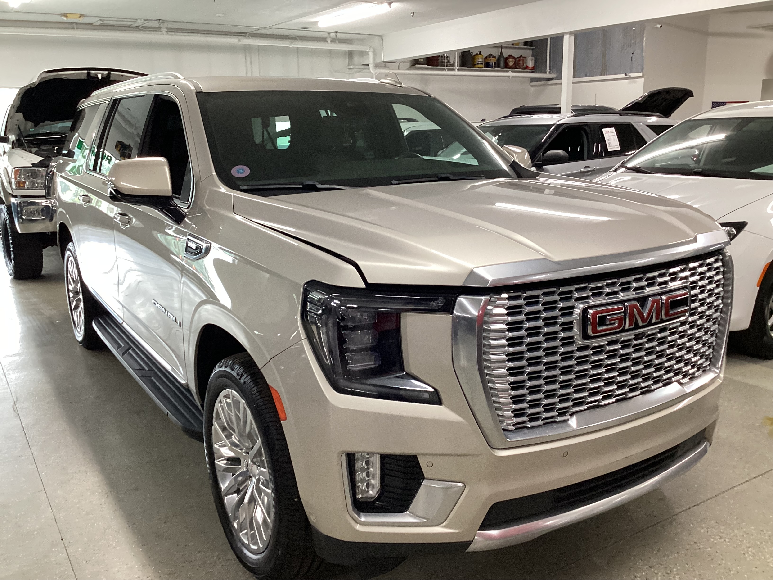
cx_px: 386
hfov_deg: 58.4
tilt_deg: -14.6
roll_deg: +0.9
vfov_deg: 45.4
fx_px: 692
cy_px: 290
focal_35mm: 31
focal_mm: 3.3
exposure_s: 1/50
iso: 160
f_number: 2.4
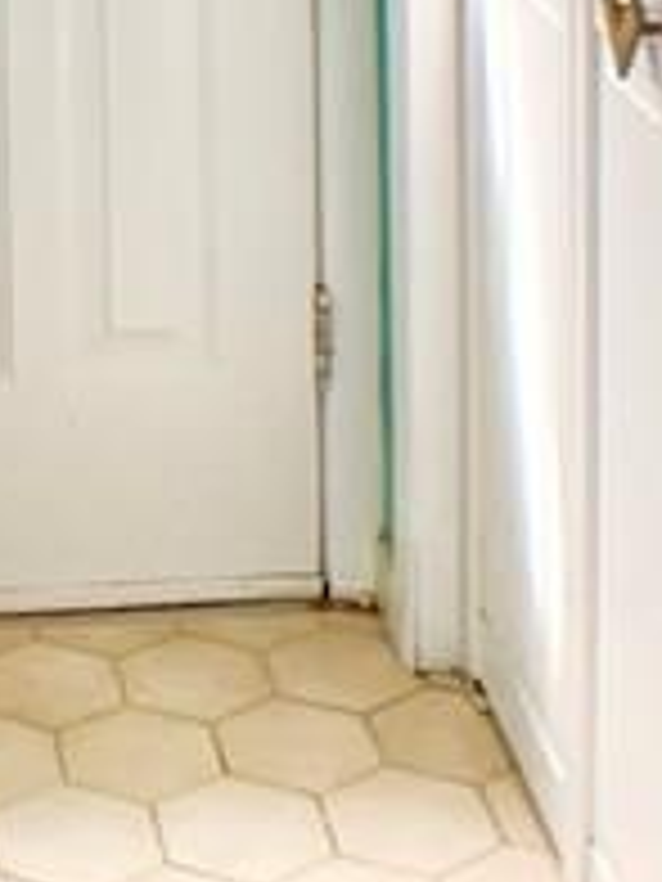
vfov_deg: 13.7
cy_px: -436
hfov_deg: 10.8
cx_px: -54
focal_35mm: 136
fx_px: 3468
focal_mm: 4.25
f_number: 1.8
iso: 100
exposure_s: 1/69
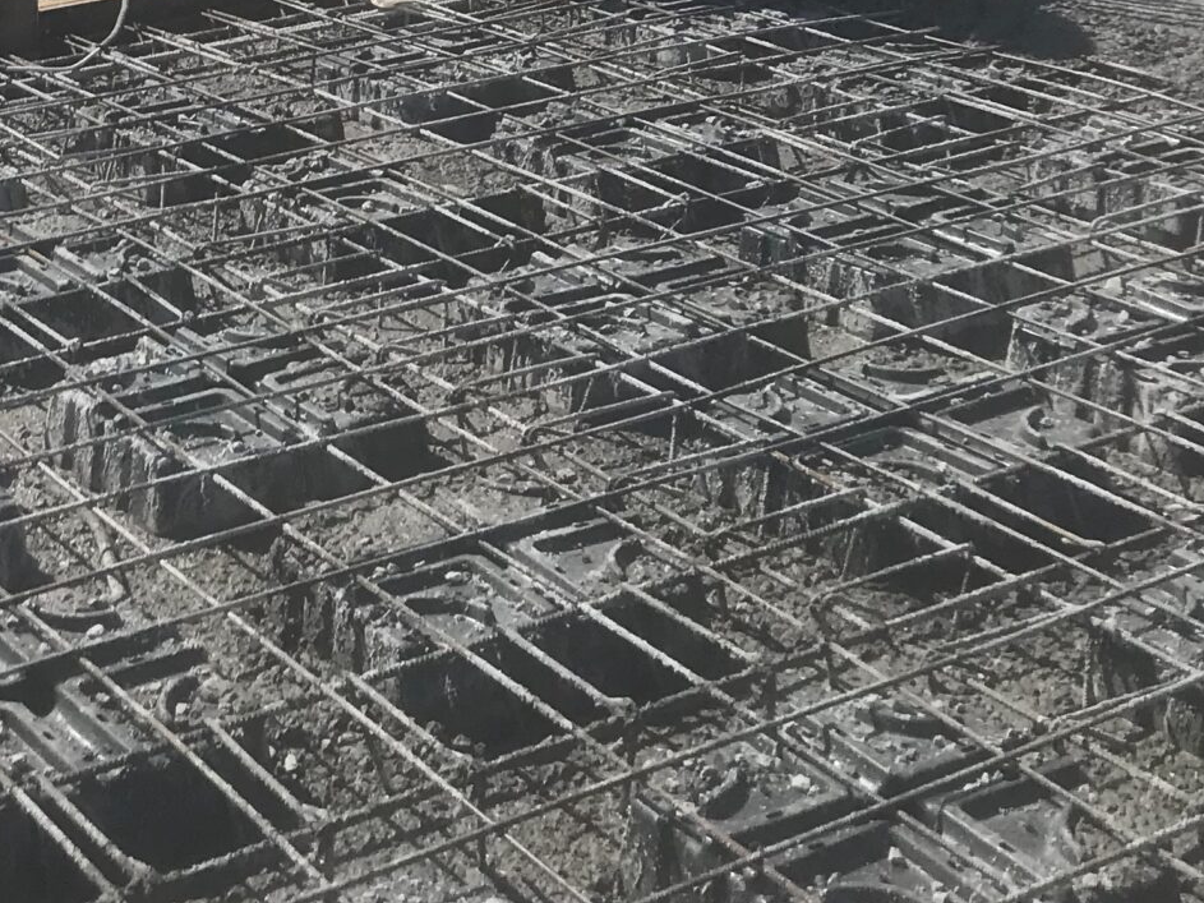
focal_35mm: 76
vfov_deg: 18.1
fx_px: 2643
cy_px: -281
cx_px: 214
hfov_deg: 25.2
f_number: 1.8
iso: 20
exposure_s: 1/3546
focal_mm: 3.99
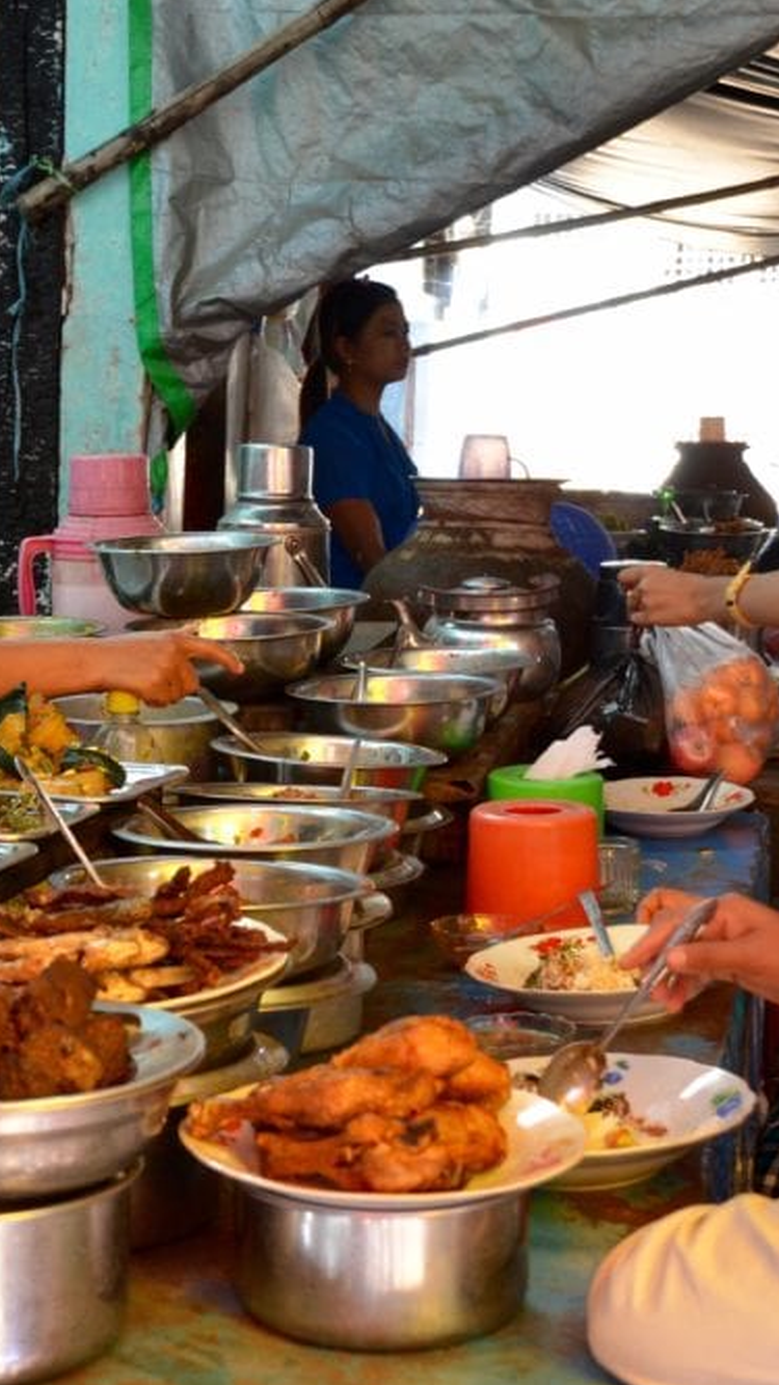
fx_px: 2829
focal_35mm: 77
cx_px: 318
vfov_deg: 27.5
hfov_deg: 15.7
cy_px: 687
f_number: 6.3
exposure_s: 1/160
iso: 800
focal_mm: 32
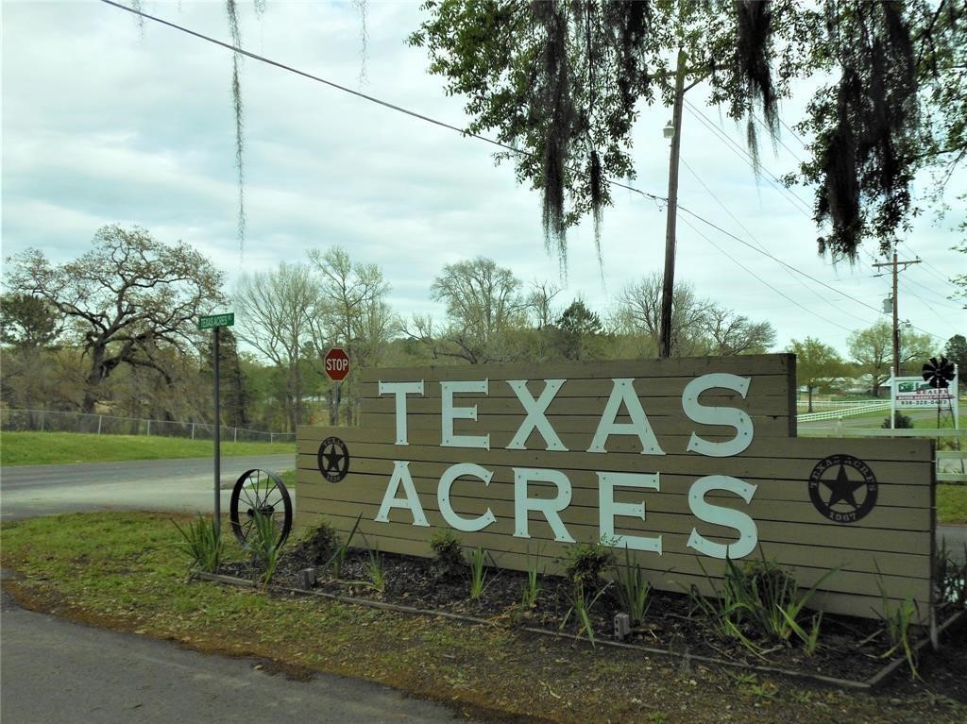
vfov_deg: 48.2
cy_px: 362
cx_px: 484
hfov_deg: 61.7
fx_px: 810
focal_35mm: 29
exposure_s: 1/1000
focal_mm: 5.2
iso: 80
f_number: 3.3
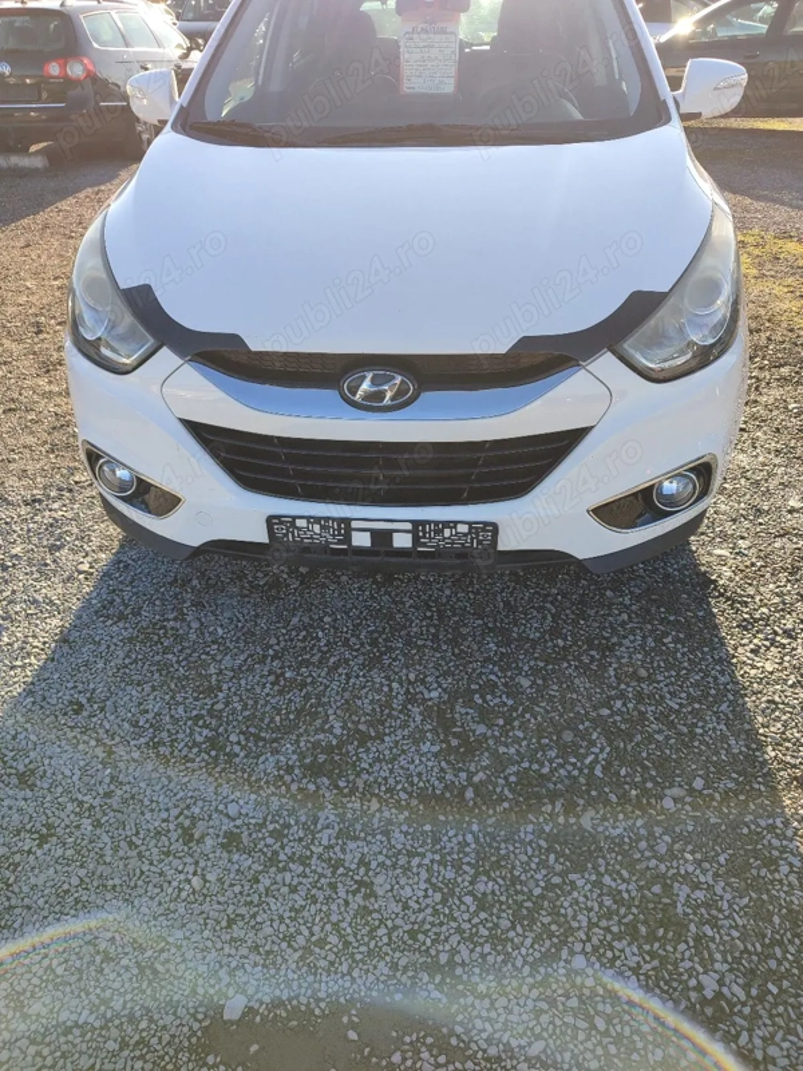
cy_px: 536
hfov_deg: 56.8
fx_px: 742
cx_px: 402
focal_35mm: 24
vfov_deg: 71.6
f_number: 1.89
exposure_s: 1/196
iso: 50
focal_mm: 5.89
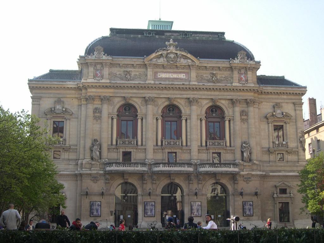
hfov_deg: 40.4
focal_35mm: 47
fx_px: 440
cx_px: 162
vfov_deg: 30.9
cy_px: 122
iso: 100
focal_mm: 10.1
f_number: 3.1
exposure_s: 1/434
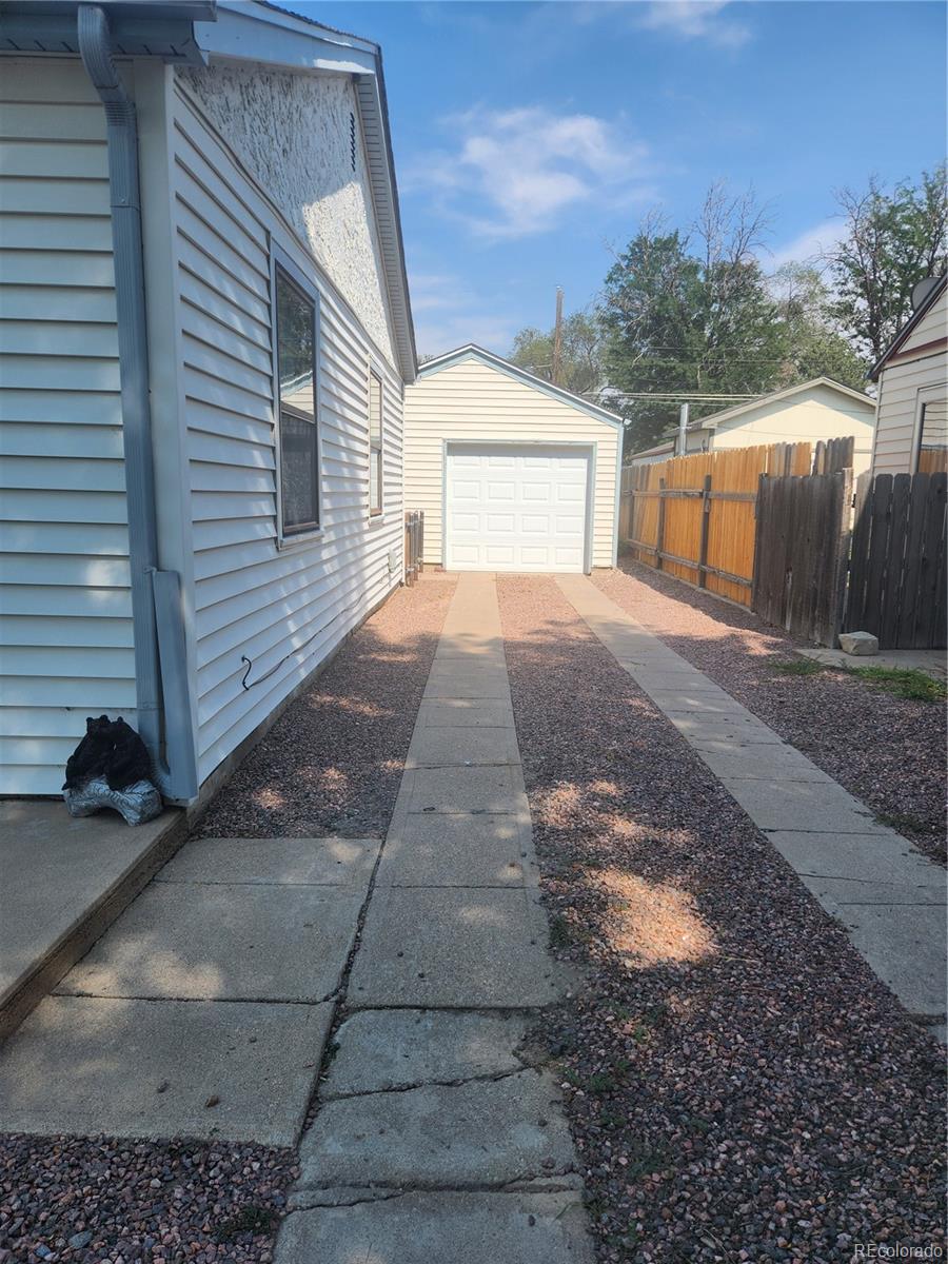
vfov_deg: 73.9
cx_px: 474
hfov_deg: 58.9
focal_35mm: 23
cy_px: 632
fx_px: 840
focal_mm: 5.4
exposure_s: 1/1157
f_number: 1.8
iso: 20
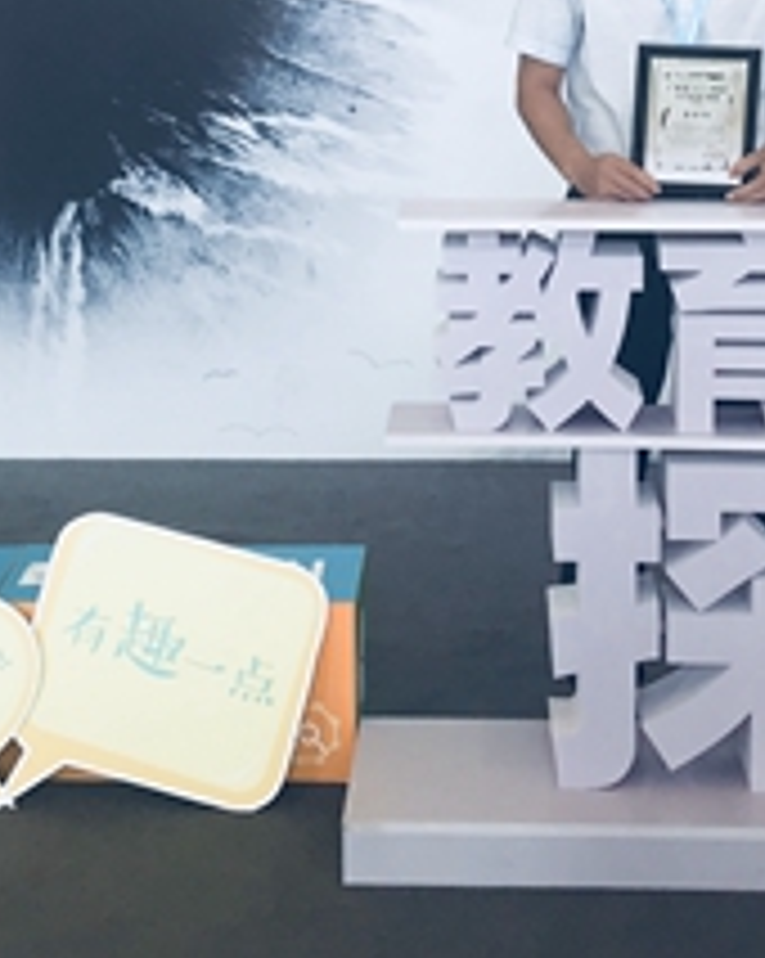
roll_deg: +0.6
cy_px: 117
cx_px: 432
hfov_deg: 19.9
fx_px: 2182
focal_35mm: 77
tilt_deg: -4.7
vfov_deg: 24.2
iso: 25
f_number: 1.8
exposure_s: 1/100
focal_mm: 3.99
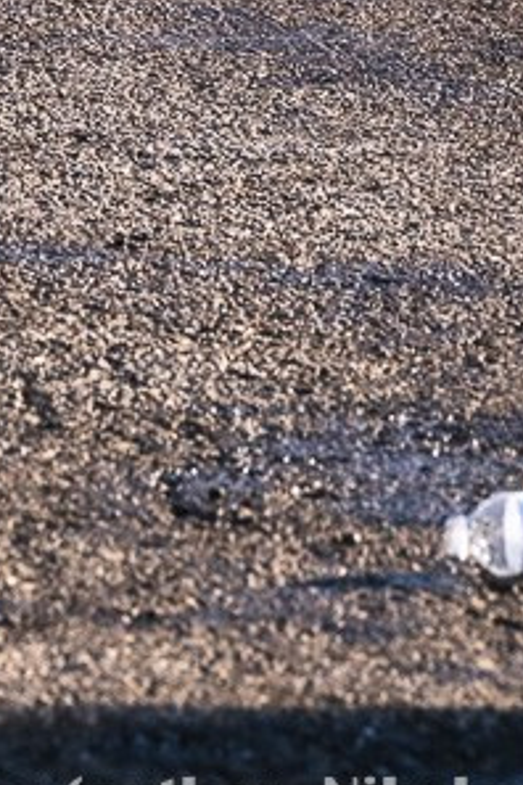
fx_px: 16909
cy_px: -838
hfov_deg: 1.8
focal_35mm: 776
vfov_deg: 2.6
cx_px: 712
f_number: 8
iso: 320
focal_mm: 180
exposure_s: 1/1000
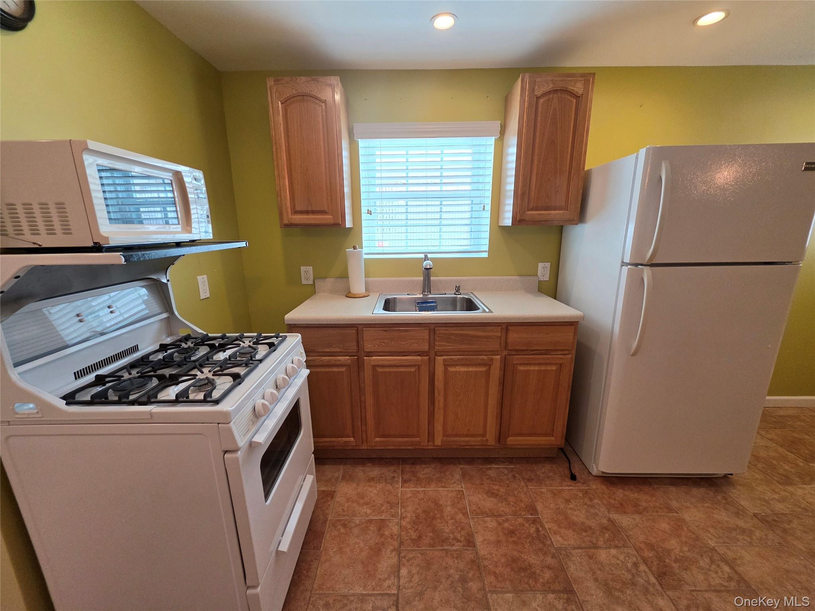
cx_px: 408
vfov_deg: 89.9
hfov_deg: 106.2
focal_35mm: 13
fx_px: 306
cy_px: 306
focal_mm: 2.2
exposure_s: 1/120
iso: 160
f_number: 1.9
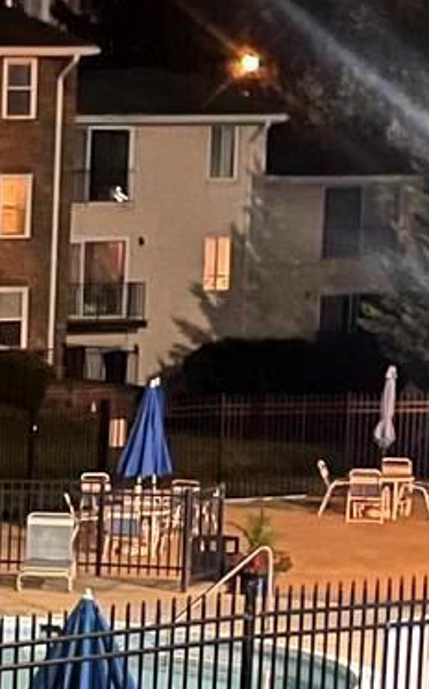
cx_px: -612
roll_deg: +0.1
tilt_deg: -9.8
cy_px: 645
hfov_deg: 8.2
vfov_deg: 14.2
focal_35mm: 146
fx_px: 2735
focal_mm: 5.1
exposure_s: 1/9
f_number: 1.6
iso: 640
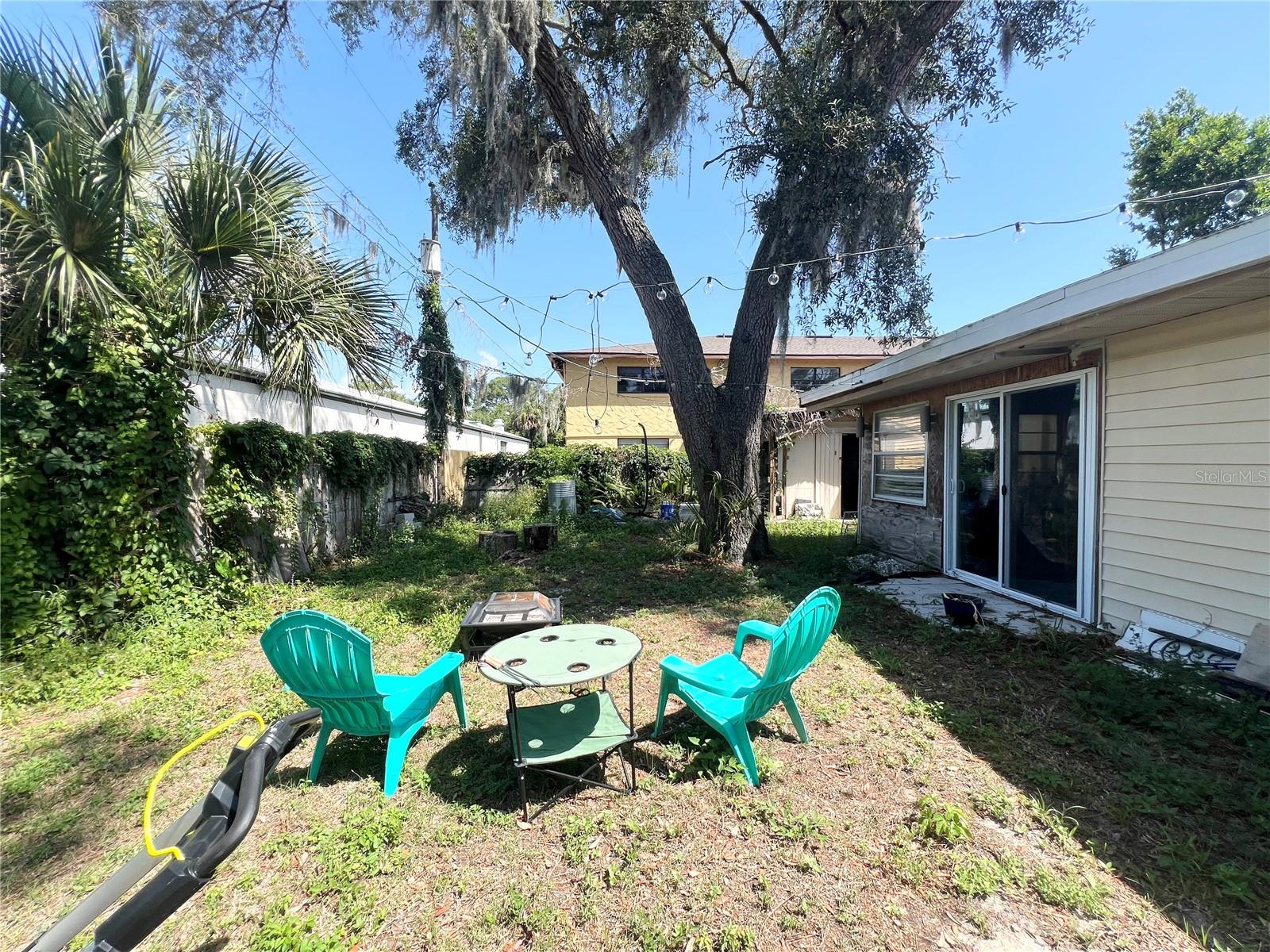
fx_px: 477
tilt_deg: +1.0
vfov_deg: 89.9
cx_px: 635
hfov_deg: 106.2
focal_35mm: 13
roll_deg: +0.7
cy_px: 476
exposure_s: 1/779
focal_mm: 1.57
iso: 32
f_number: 1.8
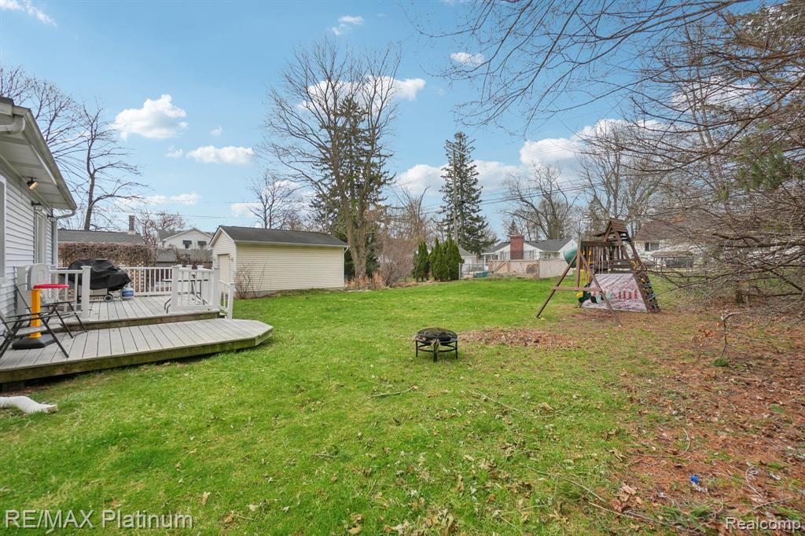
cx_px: 402
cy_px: 268
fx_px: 335
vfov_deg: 77.3
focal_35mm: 15
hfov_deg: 100.4
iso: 100
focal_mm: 10
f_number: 8
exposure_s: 1/125
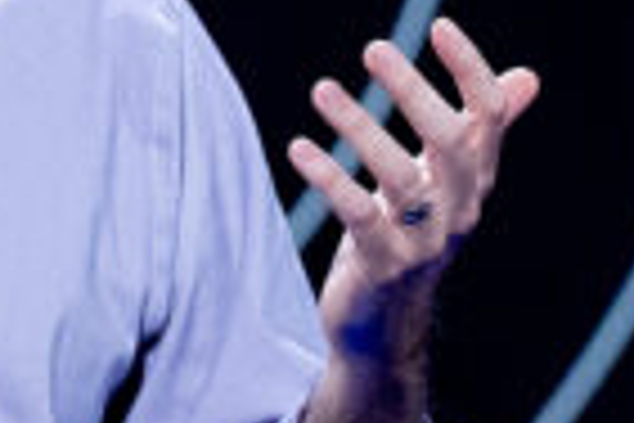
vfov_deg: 1.3
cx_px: -279
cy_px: 54
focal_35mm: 1086
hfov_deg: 1.9
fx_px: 19124
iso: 6400
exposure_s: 1/350
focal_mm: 200
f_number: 4.8
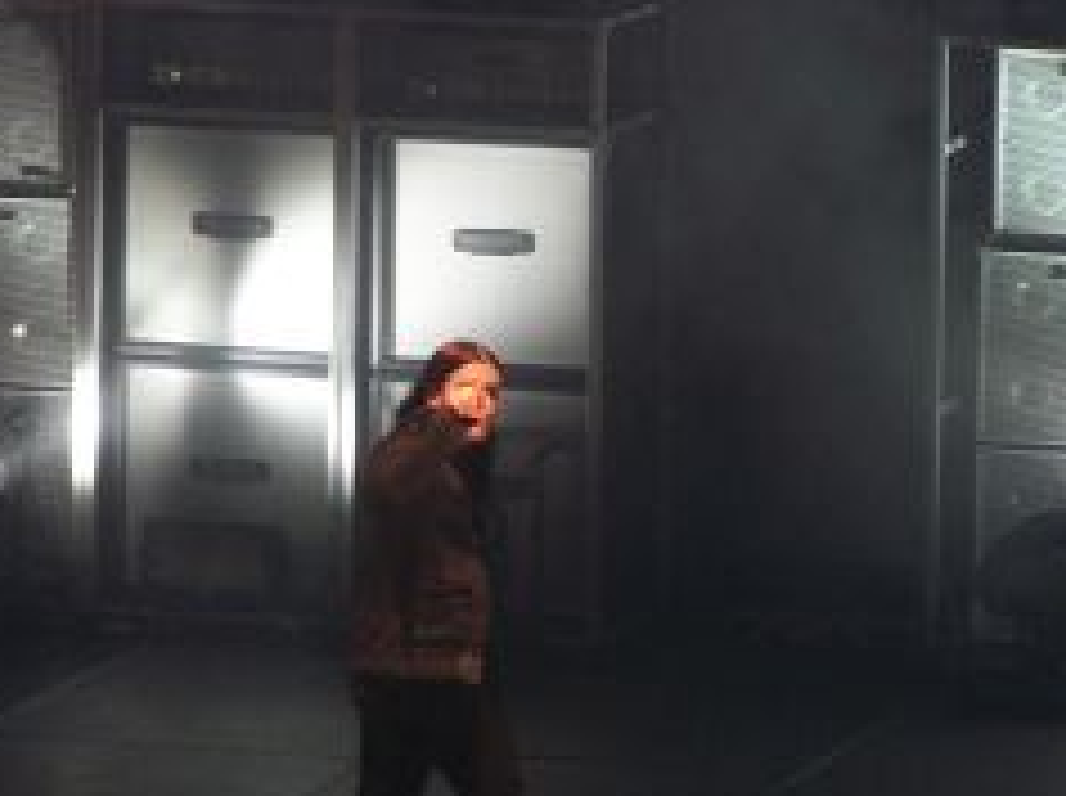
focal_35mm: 343
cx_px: 576
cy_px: 616
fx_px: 10547
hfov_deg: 5.8
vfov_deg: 4.3
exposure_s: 1/125
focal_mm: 31.3
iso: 140
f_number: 3.2
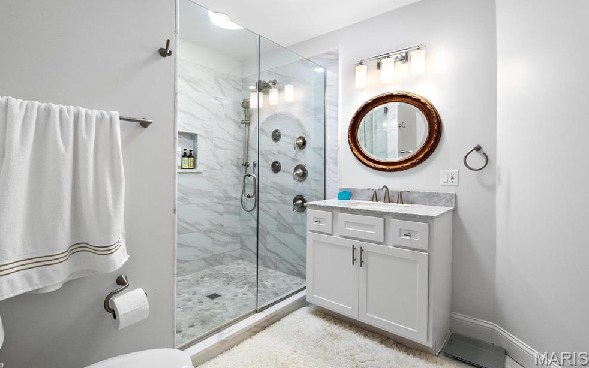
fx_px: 273
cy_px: 167
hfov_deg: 94.3
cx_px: 287
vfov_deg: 67.9
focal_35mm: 17
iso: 400
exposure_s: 1/250
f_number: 8
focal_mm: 8
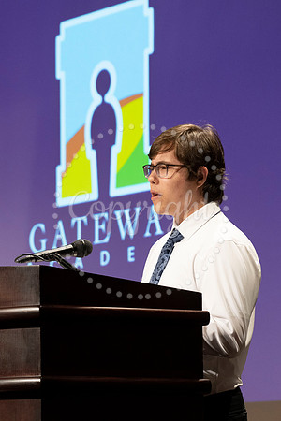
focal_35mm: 181
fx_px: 2125
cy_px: 282
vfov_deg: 11.3
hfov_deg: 7.5
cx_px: -5
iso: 800
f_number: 4
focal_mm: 90
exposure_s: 1/100
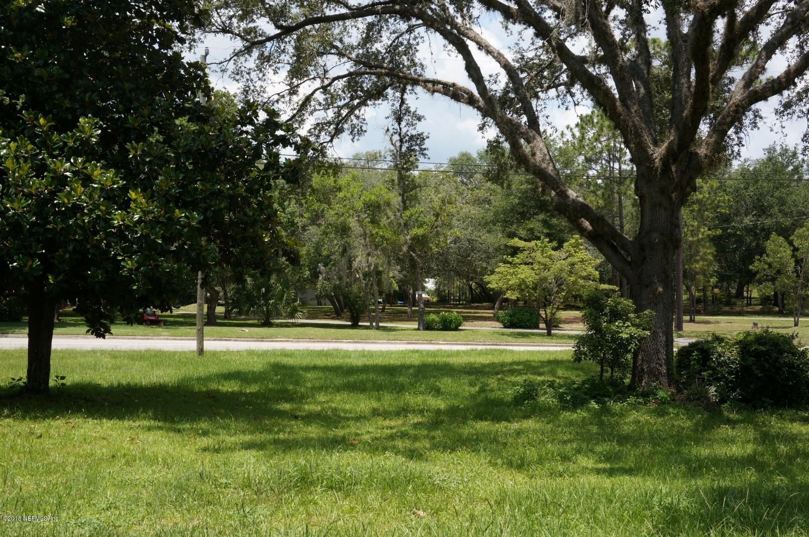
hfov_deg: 51.3
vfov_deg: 35.4
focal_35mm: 38
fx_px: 842
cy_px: 268
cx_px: 404
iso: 100
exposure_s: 1/100
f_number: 11
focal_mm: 25
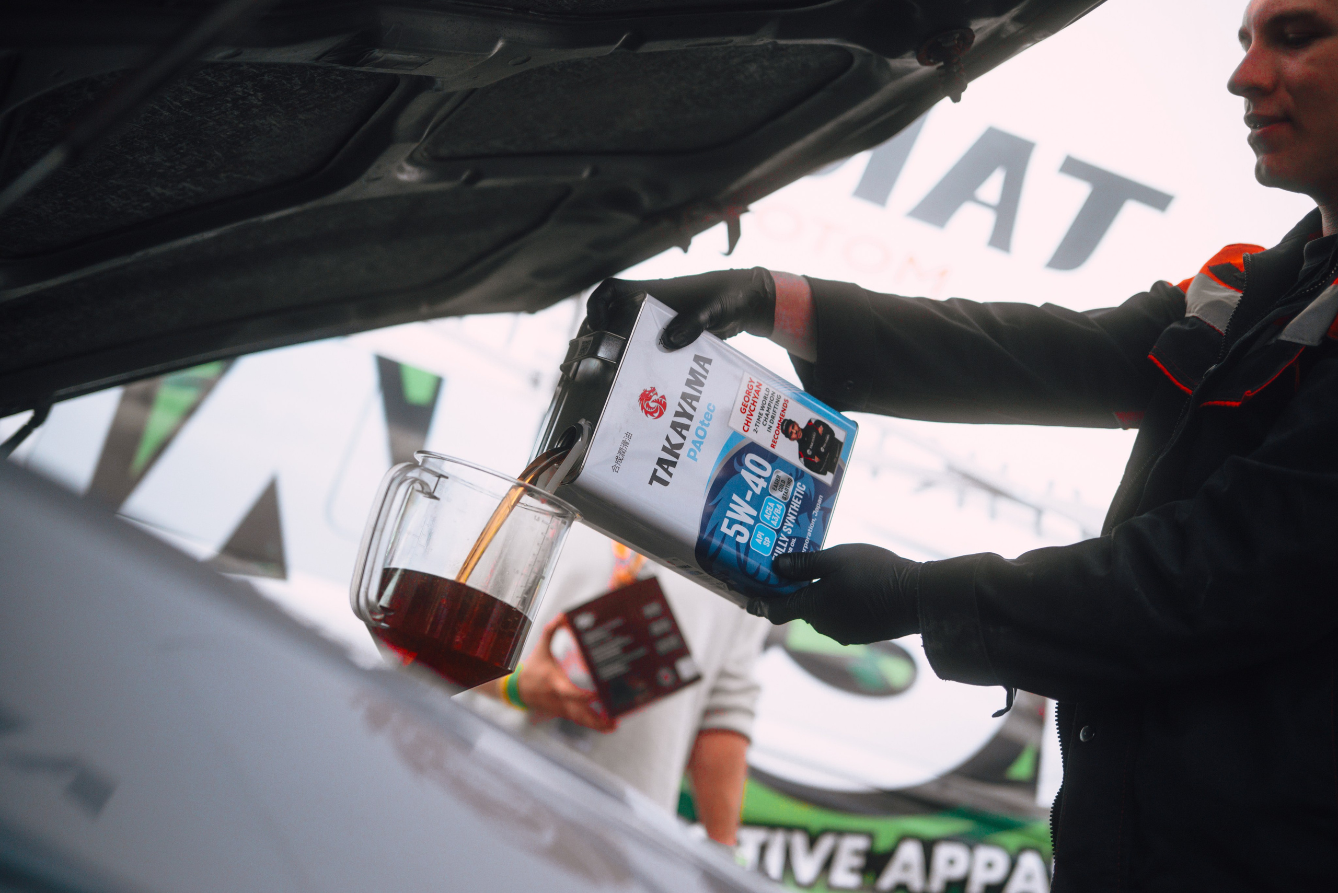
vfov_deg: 33.4
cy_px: 446
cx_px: 669
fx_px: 1487
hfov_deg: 48.4
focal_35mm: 40
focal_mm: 40
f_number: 2.2
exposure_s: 1/2500
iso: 800
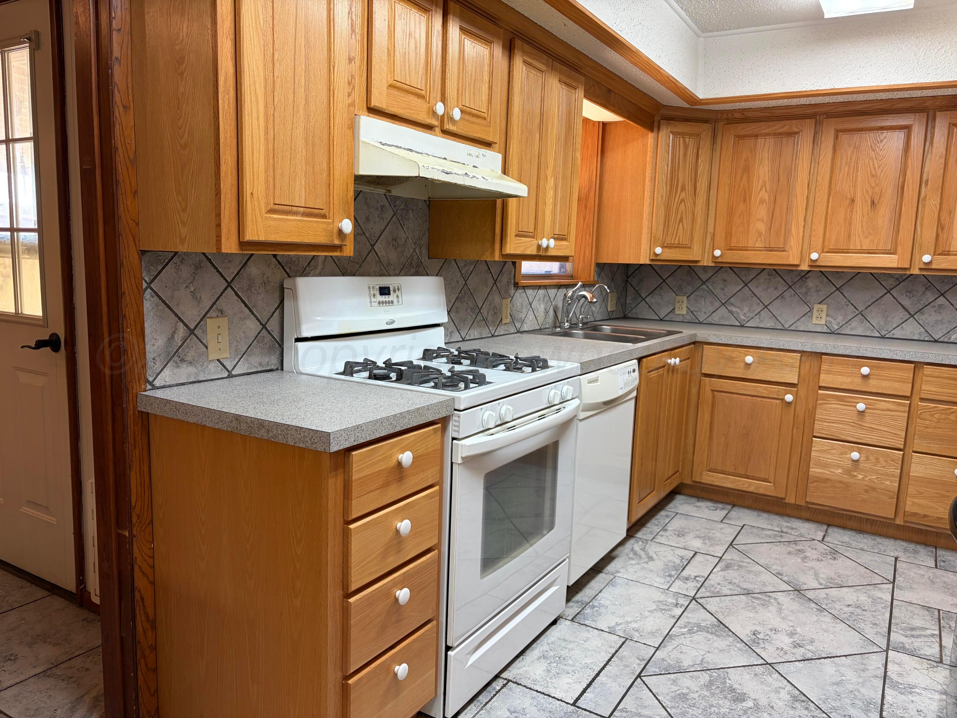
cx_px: 478
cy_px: 359
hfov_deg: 67.3
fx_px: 719
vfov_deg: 53.1
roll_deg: -1.1
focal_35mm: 26
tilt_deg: -8.3
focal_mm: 5.96
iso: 100
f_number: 1.6
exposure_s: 1/60
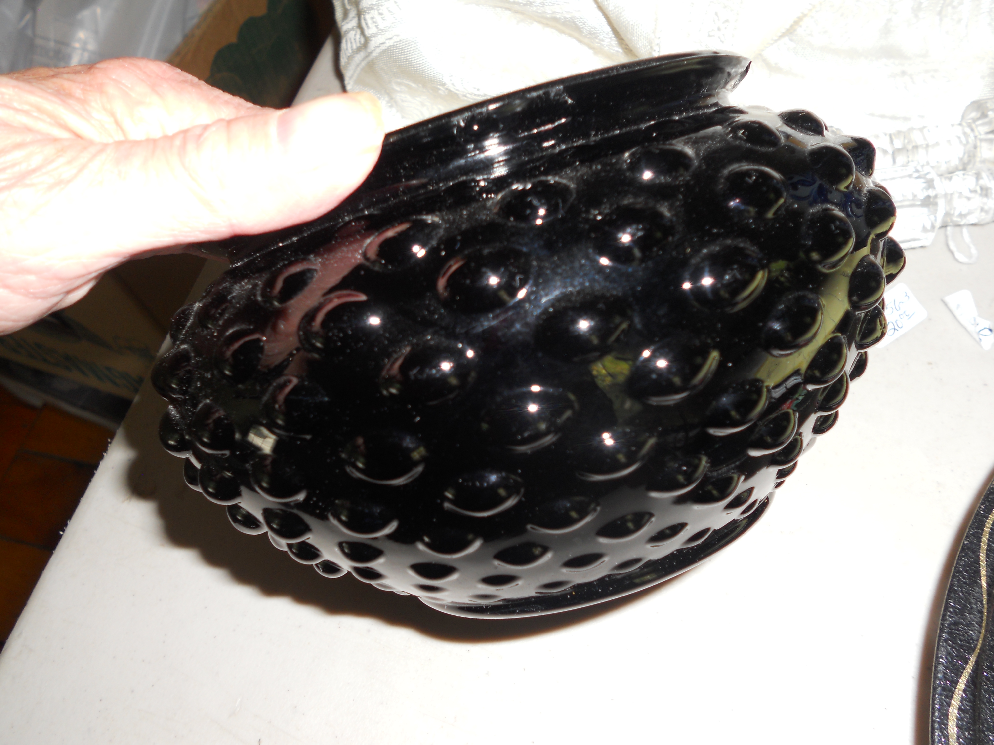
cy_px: 372
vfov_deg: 44.2
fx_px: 919
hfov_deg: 56.8
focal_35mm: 32
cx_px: 497
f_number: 3.5
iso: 80
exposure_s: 1/25
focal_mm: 5.8
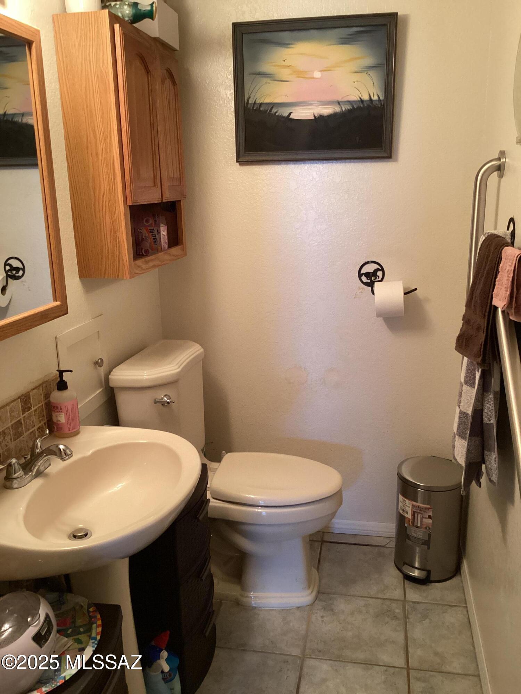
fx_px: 622
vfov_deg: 58.4
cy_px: 347
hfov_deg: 45.4
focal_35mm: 31
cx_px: 260
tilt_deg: -15.6
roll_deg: +1.9
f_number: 2.4
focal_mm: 3.3
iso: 320
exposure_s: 1/40
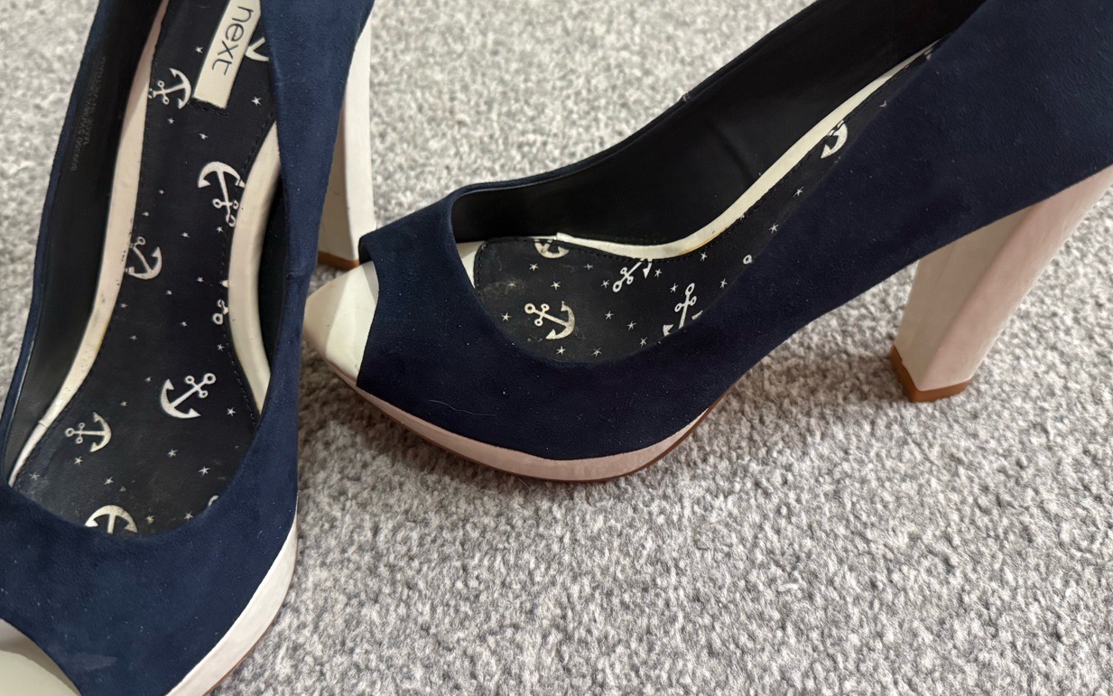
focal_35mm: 33
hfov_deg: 58.1
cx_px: 563
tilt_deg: -48.6
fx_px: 1001
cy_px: 268
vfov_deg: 38.1
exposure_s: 1/40
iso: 800
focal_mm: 6.76
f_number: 1.78
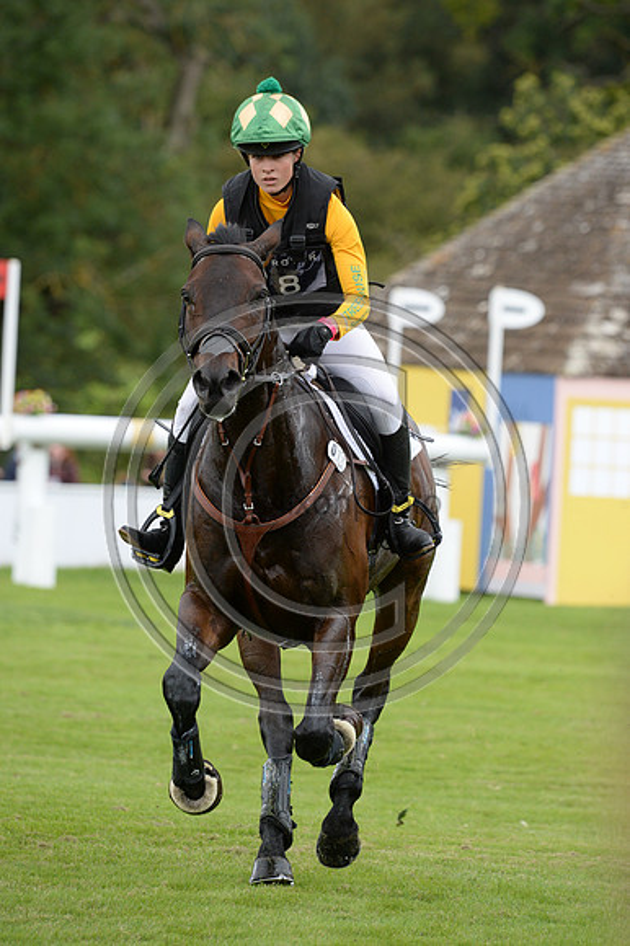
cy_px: 473
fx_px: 7884
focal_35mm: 300
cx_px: 315
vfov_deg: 6.9
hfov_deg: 4.6
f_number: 6.3
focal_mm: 300
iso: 1600
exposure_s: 1/1000
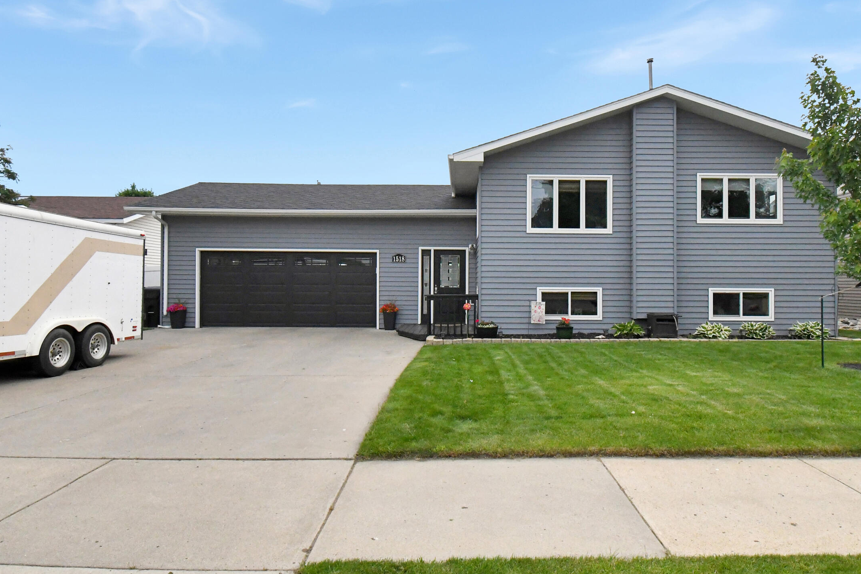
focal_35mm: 21
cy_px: 244
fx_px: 502
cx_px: 476
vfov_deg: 59.2
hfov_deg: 80.9
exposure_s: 1/6400
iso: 3200
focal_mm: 10
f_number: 9
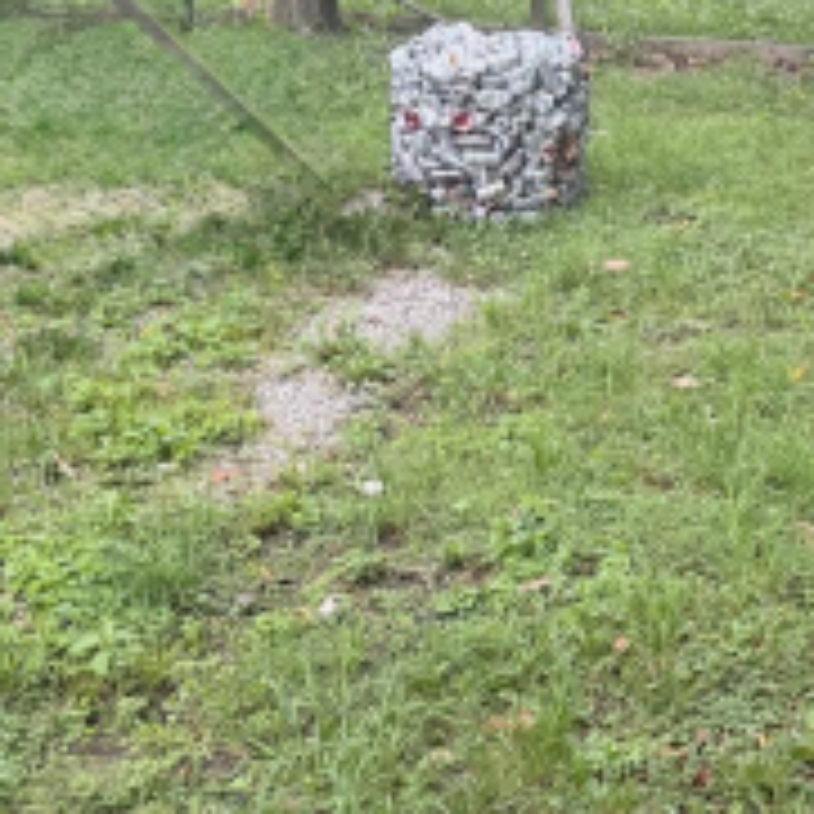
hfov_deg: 20.5
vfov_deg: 22.2
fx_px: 2075
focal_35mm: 78
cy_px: 380
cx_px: 1012
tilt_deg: -17.3
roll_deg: -1.3
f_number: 1.78
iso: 80
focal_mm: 6.76
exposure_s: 1/141
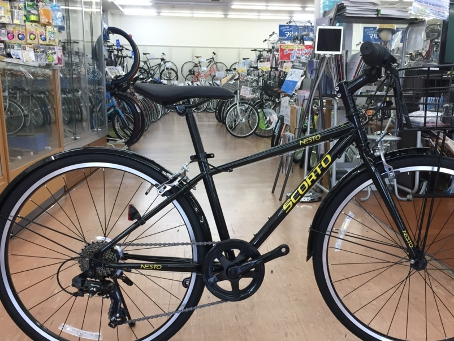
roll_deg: -0.4
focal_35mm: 37
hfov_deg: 50.1
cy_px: 217
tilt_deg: -13.3
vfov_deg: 38.4
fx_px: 485
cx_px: 249
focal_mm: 4.15
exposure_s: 1/30
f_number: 2.2
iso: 32
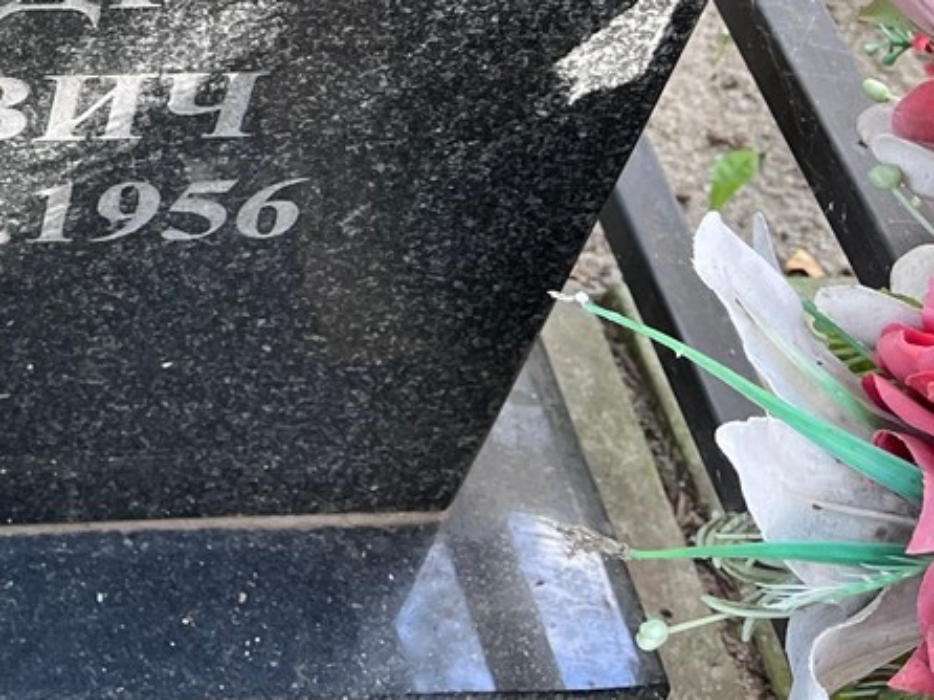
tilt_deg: -44.8
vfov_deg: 16.7
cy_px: -176
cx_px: -358
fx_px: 2265
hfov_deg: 20.7
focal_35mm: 84
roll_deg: +0.4
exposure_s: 1/112
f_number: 1.6
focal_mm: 5.1
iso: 125
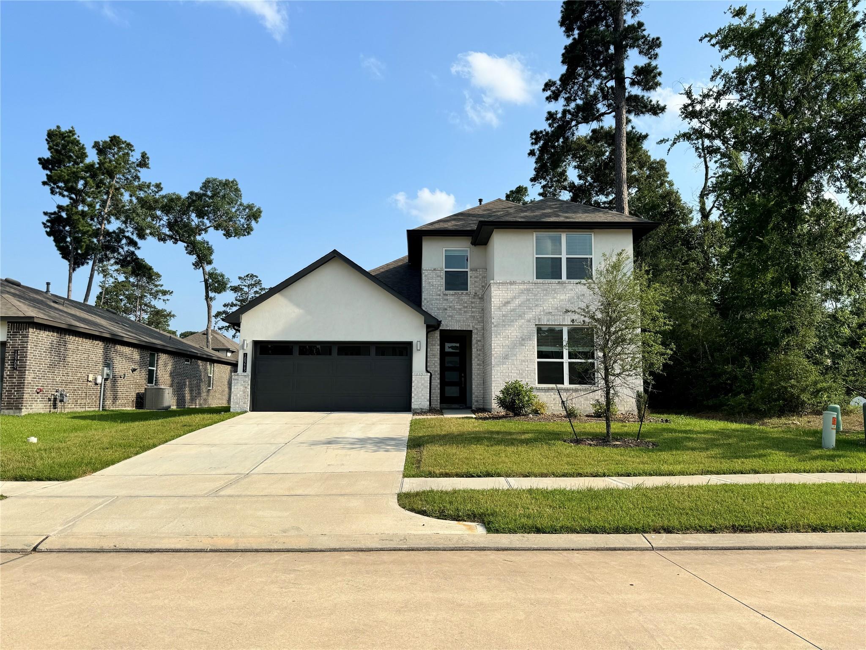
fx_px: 600
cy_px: 325
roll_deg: -1.2
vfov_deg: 56.8
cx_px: 433
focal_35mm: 24
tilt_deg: +7.7
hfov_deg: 71.6
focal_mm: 6.76
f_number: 1.78
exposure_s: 1/4310
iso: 80
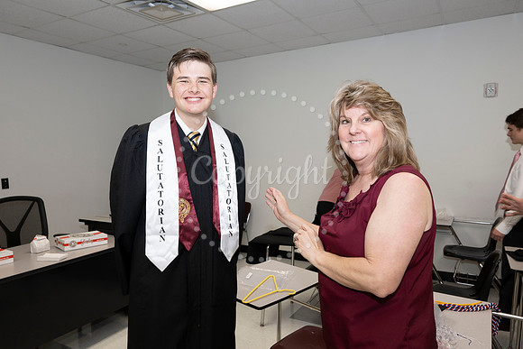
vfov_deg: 49.6
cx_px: 262
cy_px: 174
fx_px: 378
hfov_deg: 69.4
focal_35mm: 26
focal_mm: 26
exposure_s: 1/80
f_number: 5.6
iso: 800
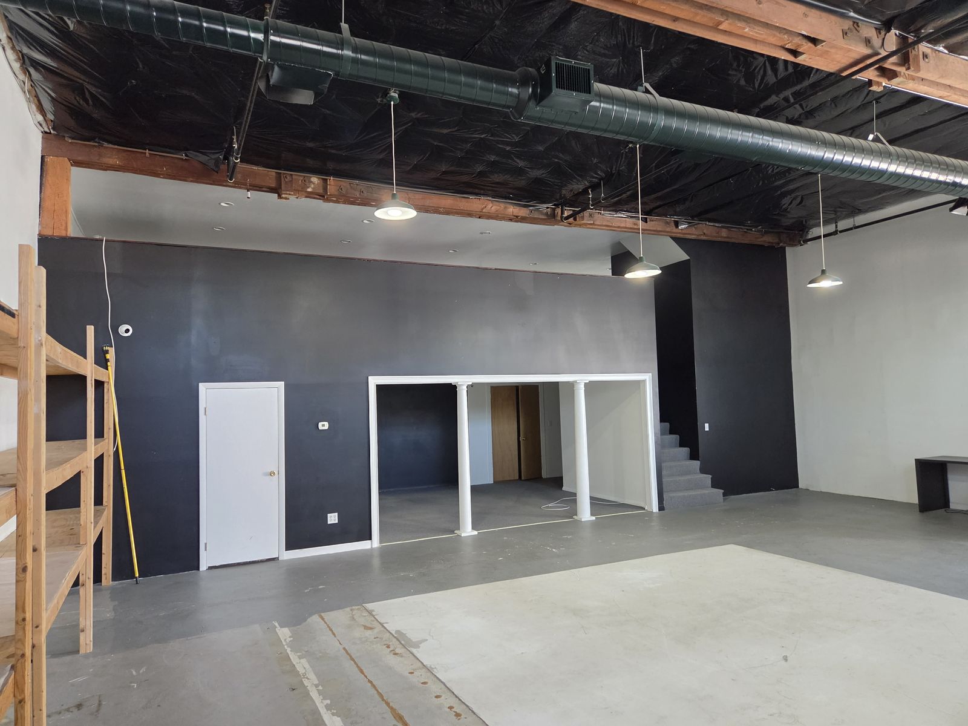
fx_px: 643
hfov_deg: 73.9
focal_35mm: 23
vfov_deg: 58.9
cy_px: 363
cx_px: 484
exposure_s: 1/120
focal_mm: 5.4
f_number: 1.8
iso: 640
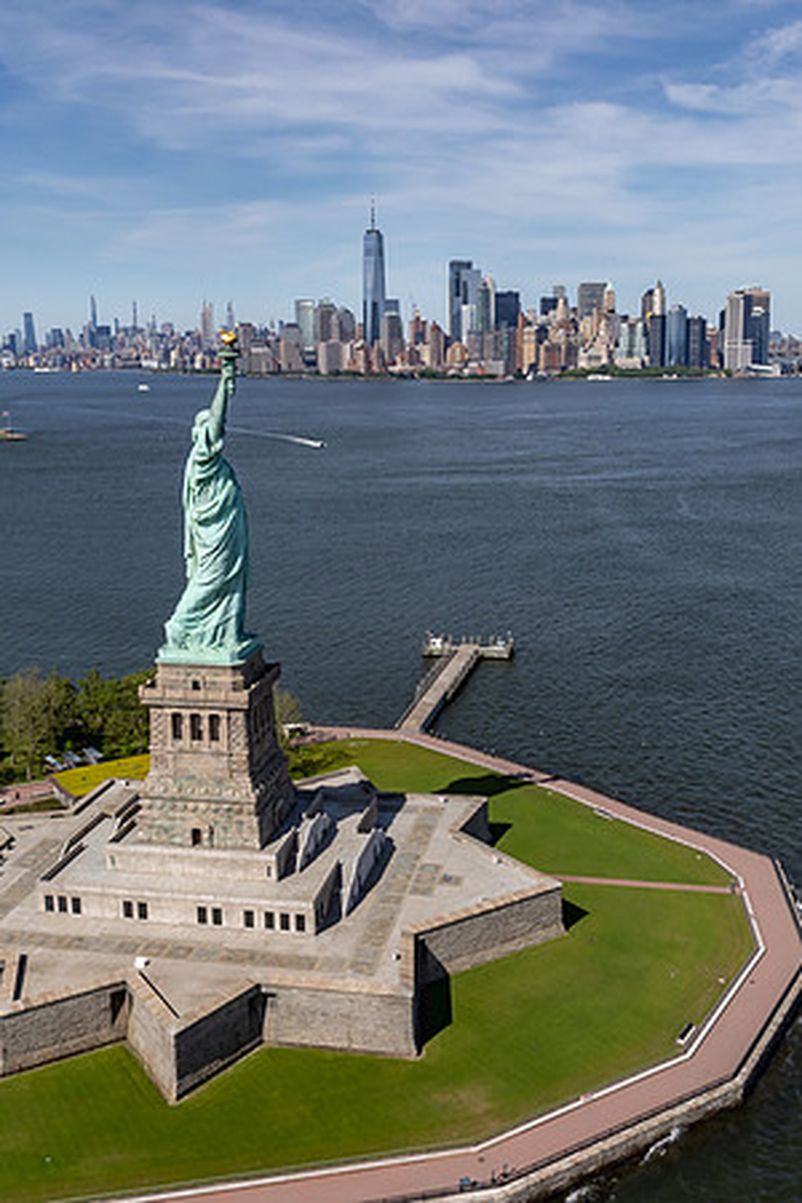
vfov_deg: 52.9
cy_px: 602
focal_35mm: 36
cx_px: 408
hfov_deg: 36.7
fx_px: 1208
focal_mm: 24
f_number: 8
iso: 800
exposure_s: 1/4000
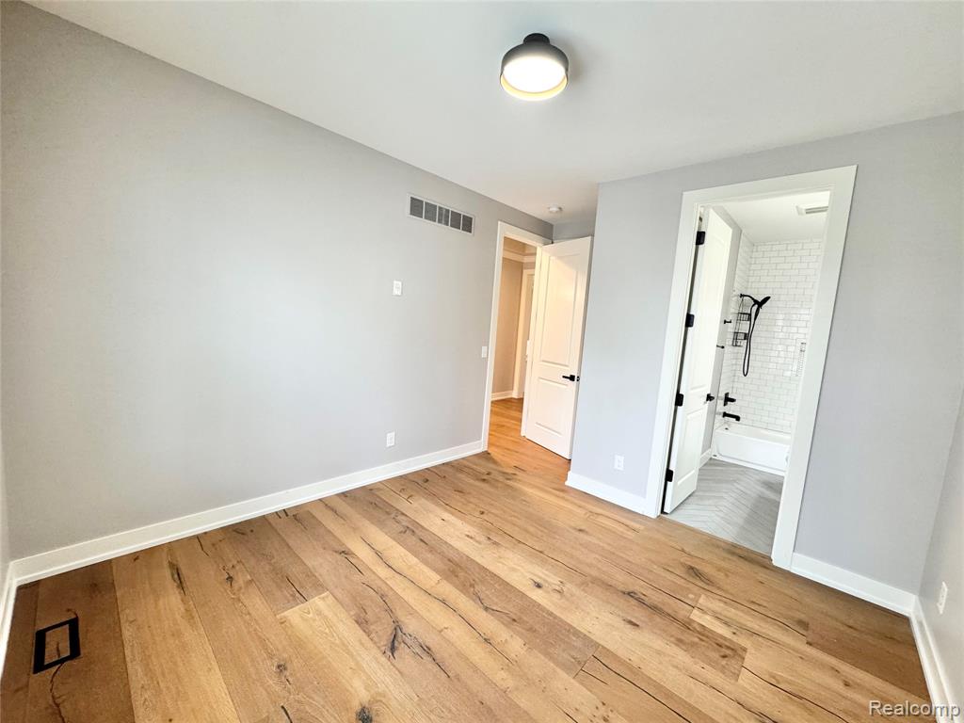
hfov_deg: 102.1
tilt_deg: -6.1
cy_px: 362
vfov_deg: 85.7
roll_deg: -4.5
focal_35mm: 14
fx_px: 390
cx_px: 482
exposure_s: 1/120
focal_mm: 2.22
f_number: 2.2
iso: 200
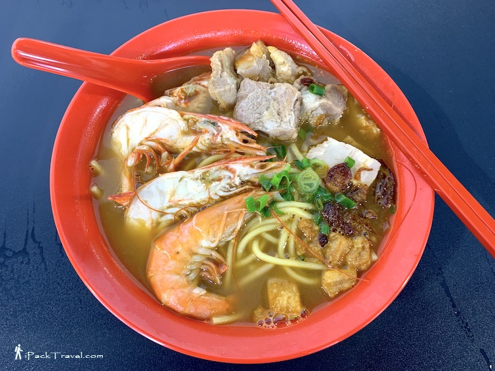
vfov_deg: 53.1
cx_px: 248
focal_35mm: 26
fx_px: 372
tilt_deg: -67.8
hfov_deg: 67.3
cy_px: 186
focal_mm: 4.25
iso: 200
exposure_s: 1/60
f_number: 1.8
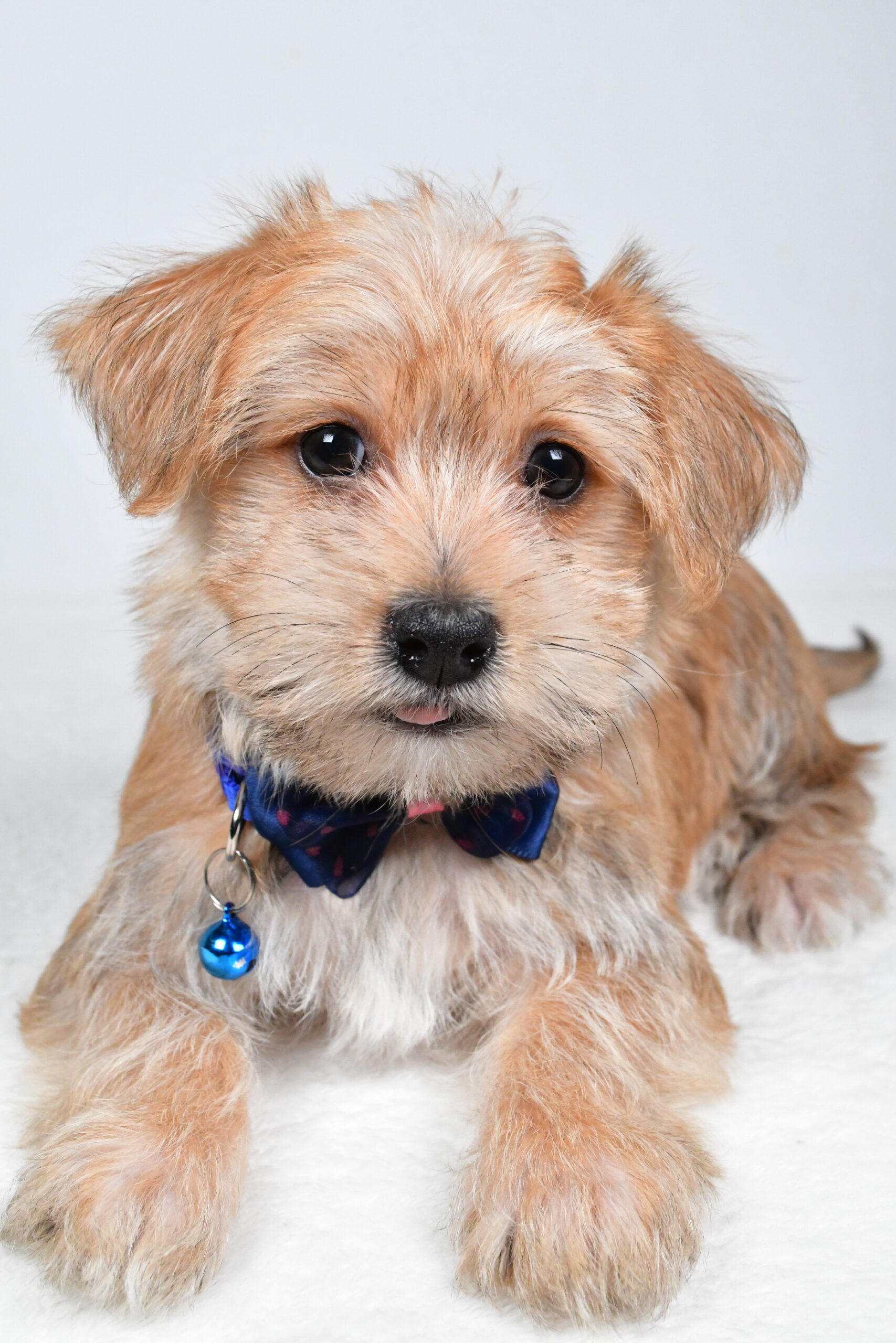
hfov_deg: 31.9
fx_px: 1568
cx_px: 448
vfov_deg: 46.4
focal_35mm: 42
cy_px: 672
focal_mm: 28
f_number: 9
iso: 5000
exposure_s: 1/800
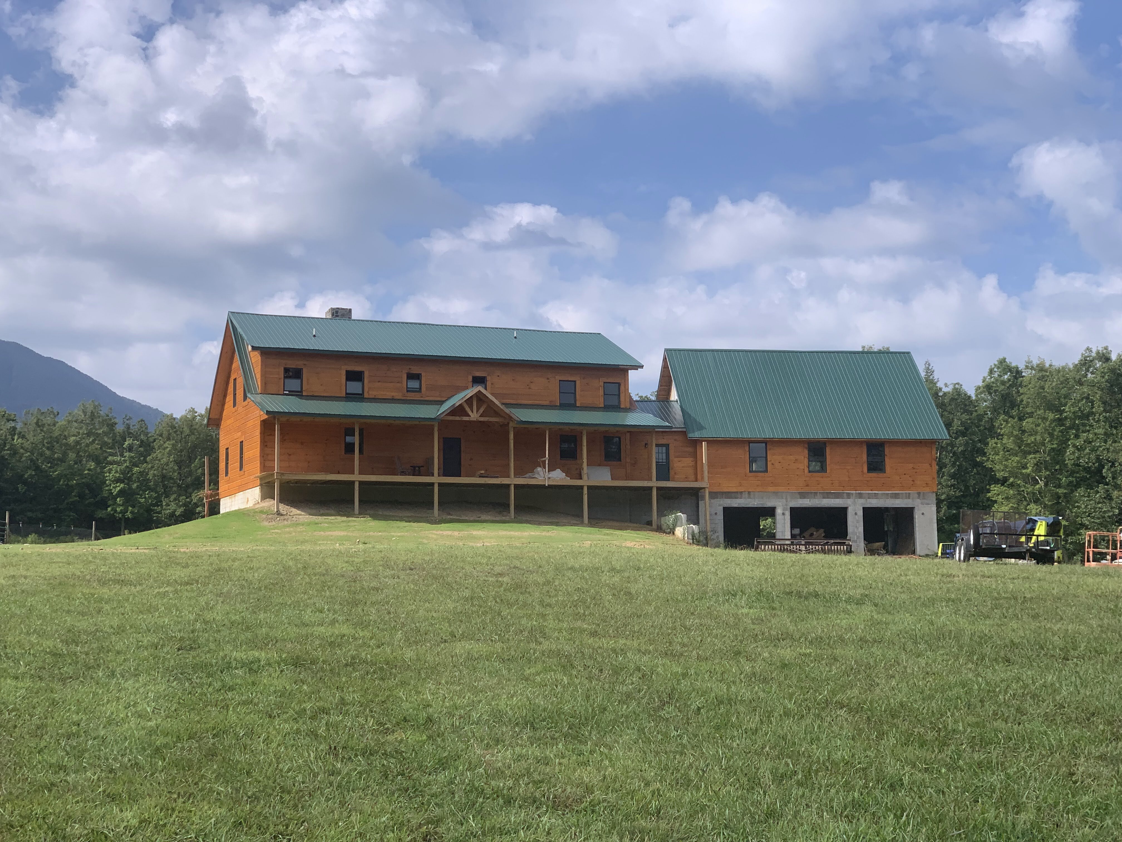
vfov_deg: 28.0
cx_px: 561
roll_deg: +0.3
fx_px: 1685
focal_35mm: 52
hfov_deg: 36.8
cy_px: 421
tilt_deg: +8.0
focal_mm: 6
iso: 16
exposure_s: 1/1229
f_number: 2.4
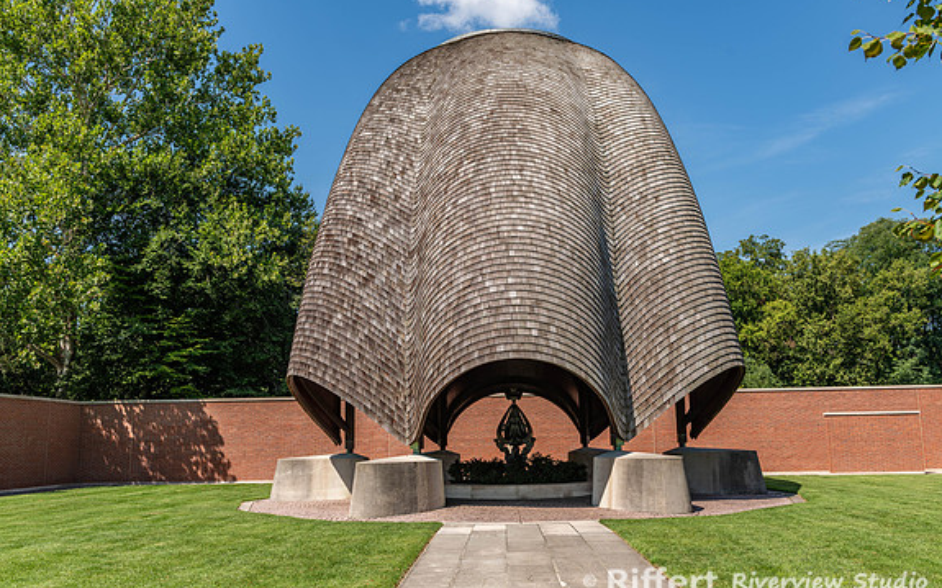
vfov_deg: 38.3
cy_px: 294
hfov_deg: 58.2
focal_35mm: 33
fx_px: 847
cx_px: 473
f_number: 8
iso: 72
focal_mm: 32
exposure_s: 1/160
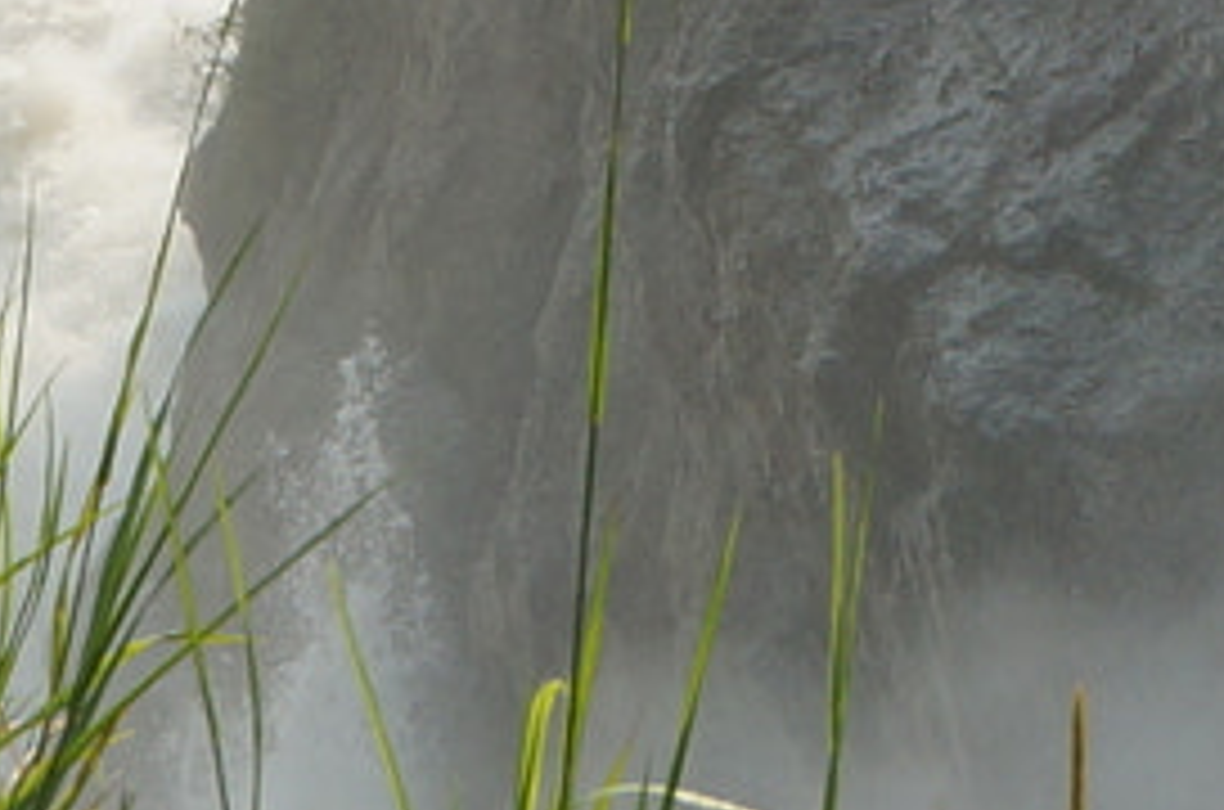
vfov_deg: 4.7
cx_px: 1719
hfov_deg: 7.2
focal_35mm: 283
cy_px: -1204
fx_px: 9592
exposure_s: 1/100
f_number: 11
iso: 100
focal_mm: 25
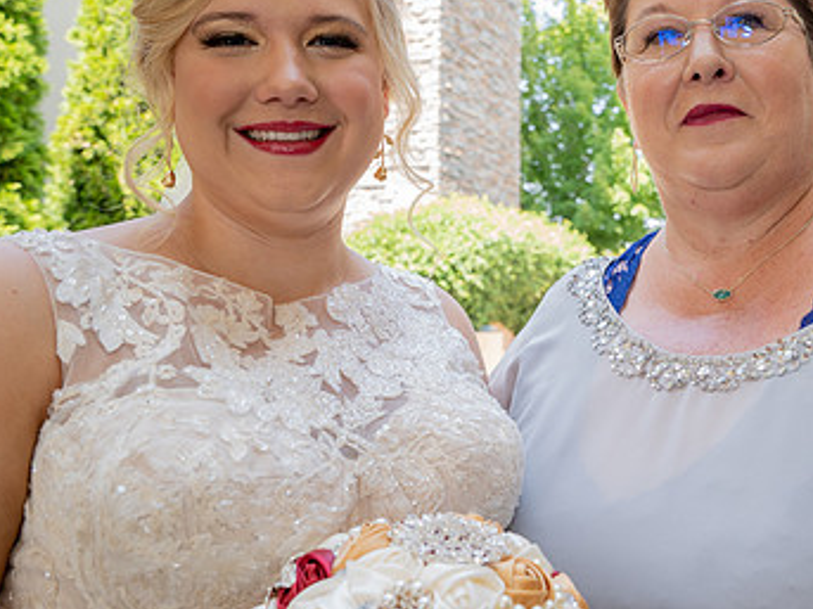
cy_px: 290
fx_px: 916
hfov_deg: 46.4
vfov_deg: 36.8
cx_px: 597
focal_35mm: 39
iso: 640
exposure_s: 1/200
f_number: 5
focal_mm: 24
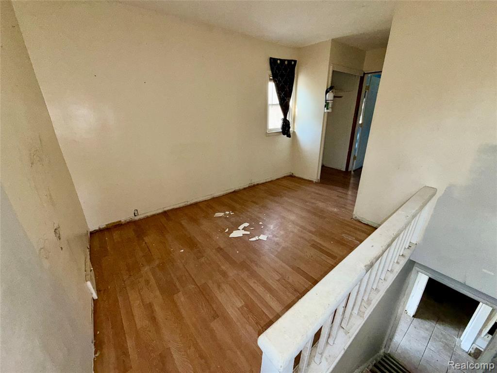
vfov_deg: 85.7
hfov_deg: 102.1
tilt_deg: -19.7
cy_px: 186
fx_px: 201
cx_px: 248
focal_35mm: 14
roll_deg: +1.3
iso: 125
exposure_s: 1/82
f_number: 2.2
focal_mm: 2.22
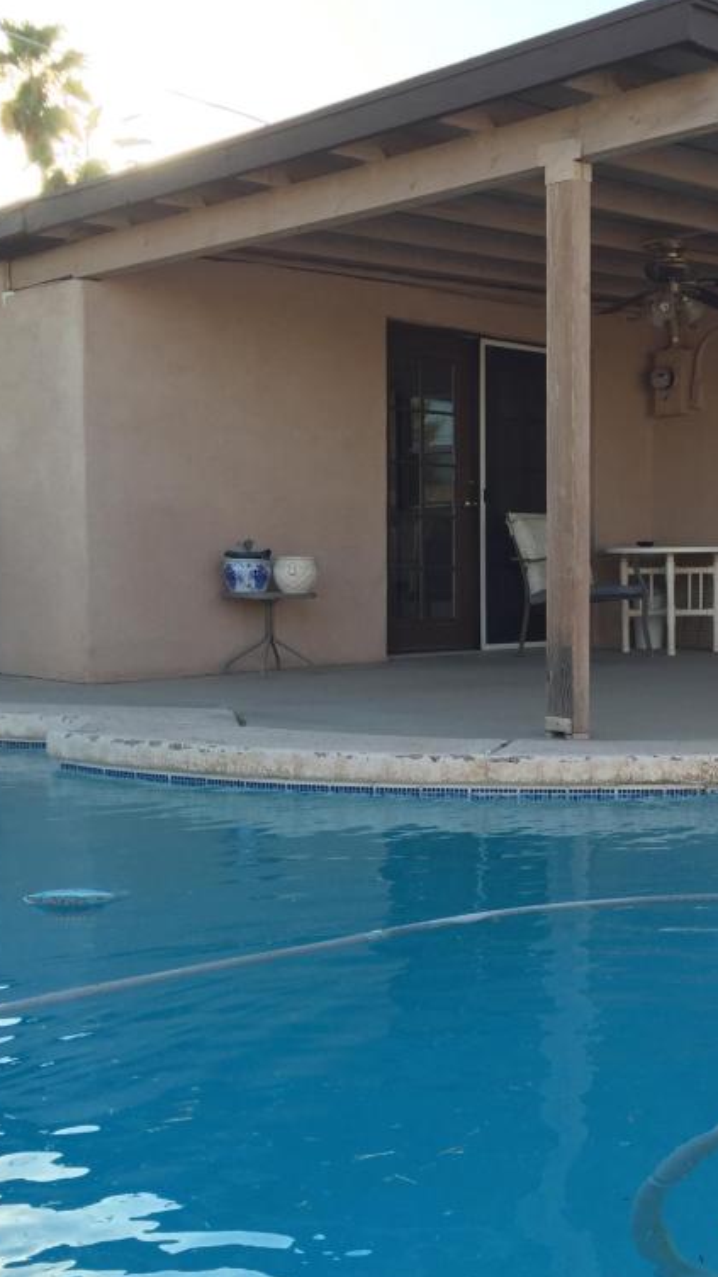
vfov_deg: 47.4
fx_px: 1455
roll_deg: -0.8
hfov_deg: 26.9
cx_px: 626
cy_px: 644
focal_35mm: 43
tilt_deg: -3.5
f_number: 2.2
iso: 32
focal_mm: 4.15
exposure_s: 1/363
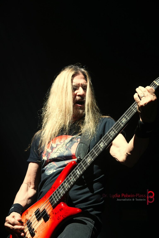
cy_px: 119
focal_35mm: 70
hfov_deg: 19.3
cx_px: 80
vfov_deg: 28.6
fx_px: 467
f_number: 4.5
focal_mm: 47
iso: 640
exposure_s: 1/160
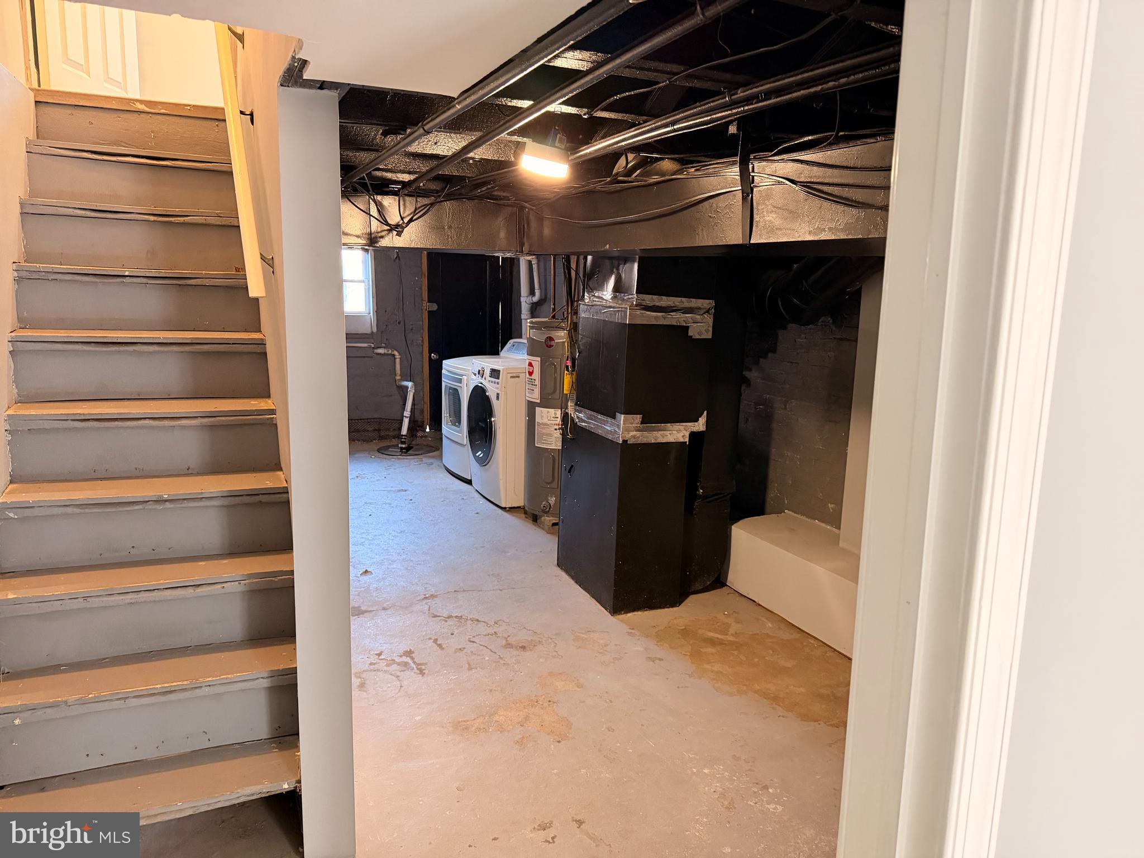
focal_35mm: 24
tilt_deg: -8.2
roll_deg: -0.5
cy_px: 429
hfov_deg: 71.6
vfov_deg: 56.8
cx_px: 572
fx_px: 793
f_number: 1.78
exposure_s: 1/60
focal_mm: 6.76
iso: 640
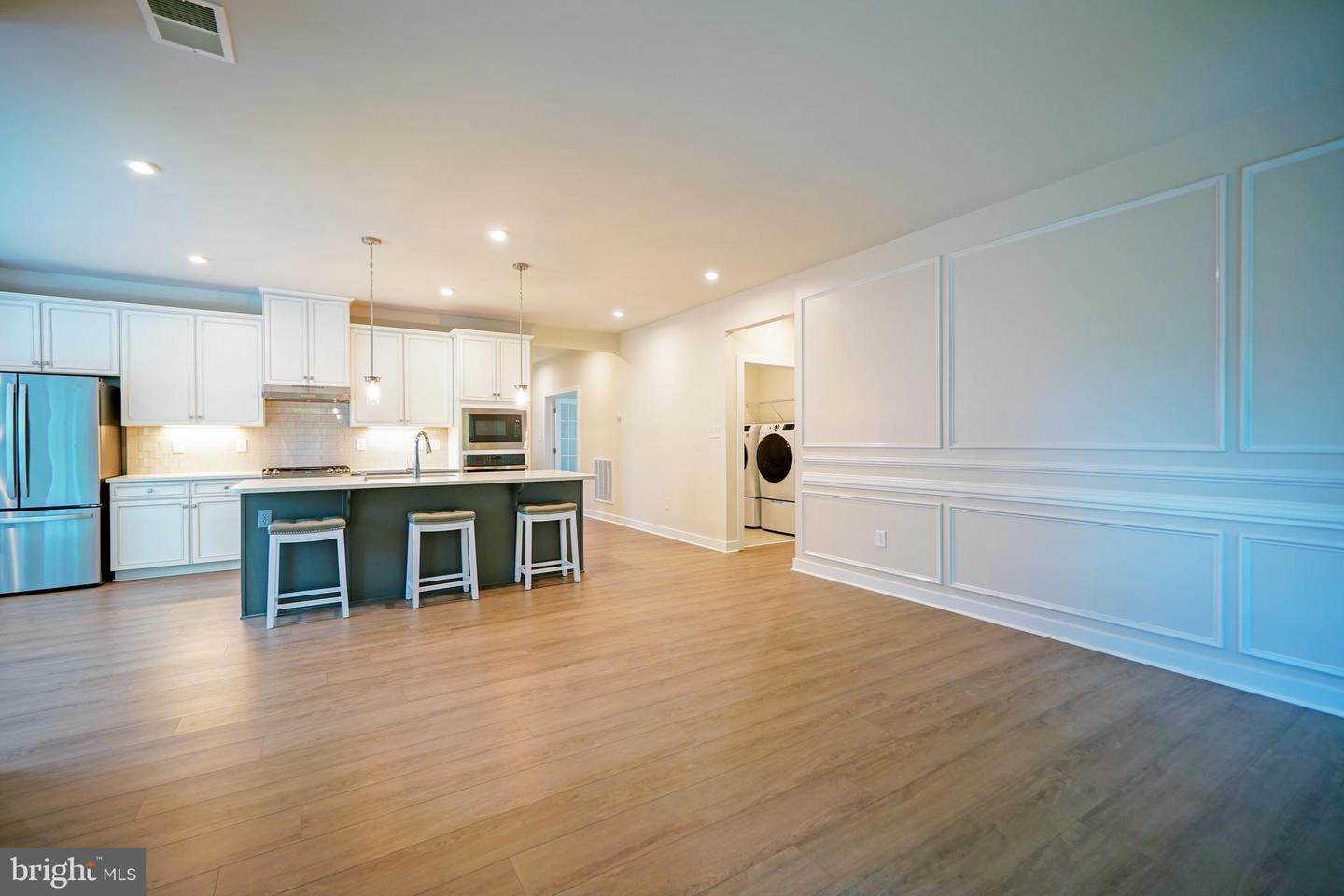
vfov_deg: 77.3
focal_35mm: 15
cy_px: 448
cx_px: 672
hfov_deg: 100.4
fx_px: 560
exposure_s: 1/30
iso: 250
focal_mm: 10
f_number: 2.8
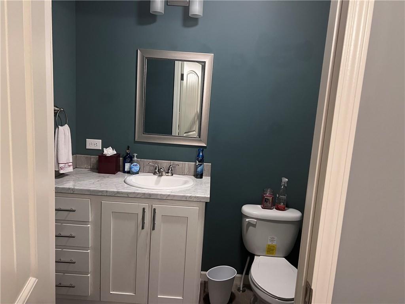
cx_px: 202
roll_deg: -4.2
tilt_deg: -9.5
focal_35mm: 26
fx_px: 304
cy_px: 152
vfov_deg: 53.1
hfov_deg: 67.3
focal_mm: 5.7
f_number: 1.5
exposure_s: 1/40
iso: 400
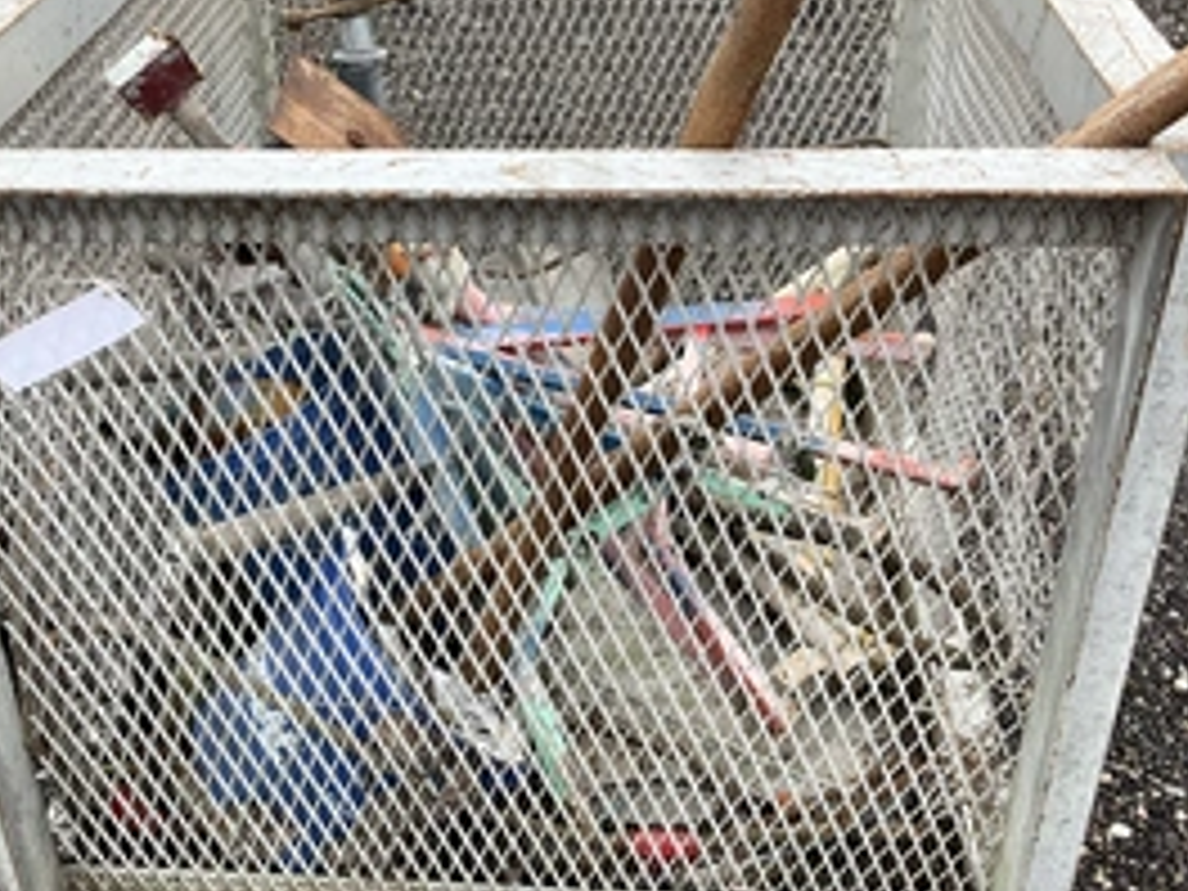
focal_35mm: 44
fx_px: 1510
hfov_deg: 42.8
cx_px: 500
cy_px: 396
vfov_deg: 32.8
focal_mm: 3
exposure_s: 1/473
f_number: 1.8
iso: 25
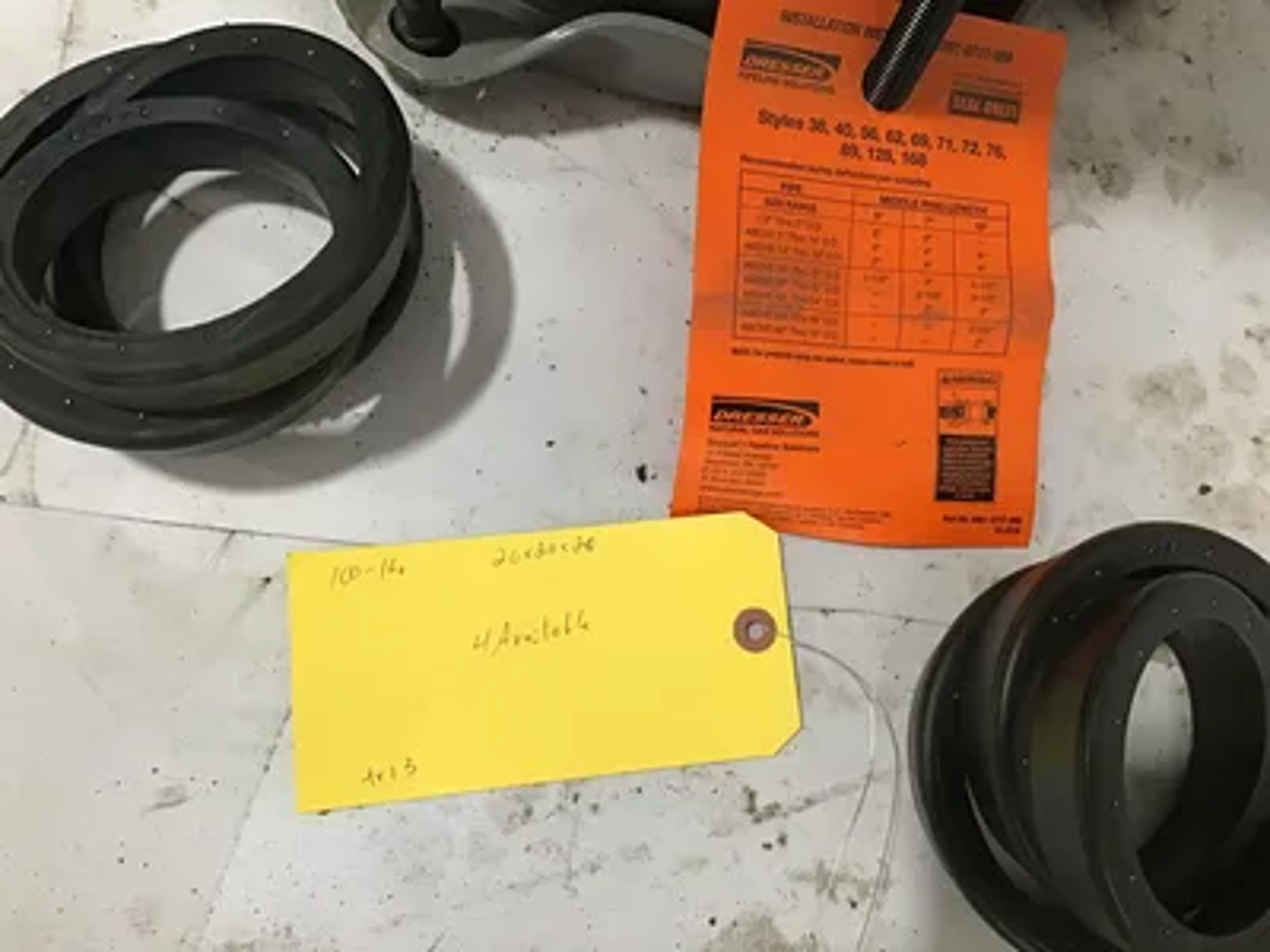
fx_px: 1137
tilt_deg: -73.7
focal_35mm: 31
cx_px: 635
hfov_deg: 58.4
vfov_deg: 45.4
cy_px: 476
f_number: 2.4
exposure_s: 1/30
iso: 125
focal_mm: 3.3
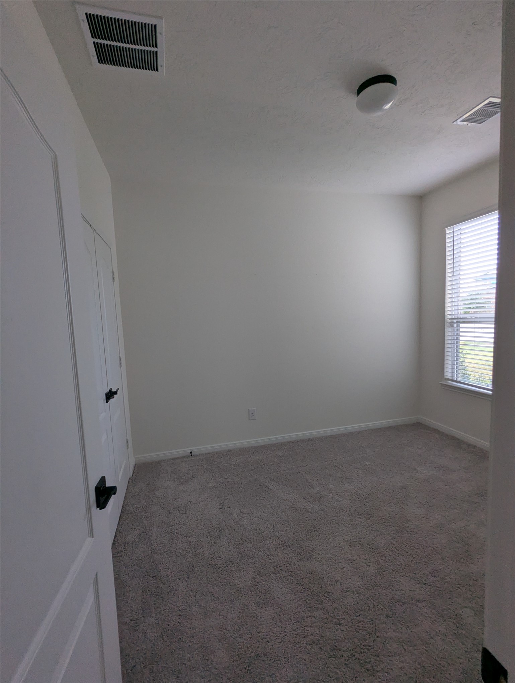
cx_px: 258
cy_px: 342
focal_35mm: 16
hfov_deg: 78.3
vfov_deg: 94.4
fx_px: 316
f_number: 2.2
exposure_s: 1/82.9
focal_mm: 2.35
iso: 211
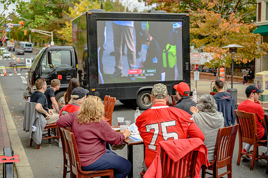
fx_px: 357
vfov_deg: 28.0
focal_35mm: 48
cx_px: 134
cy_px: 89
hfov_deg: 41.1
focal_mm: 48
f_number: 4
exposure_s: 1/100
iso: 100
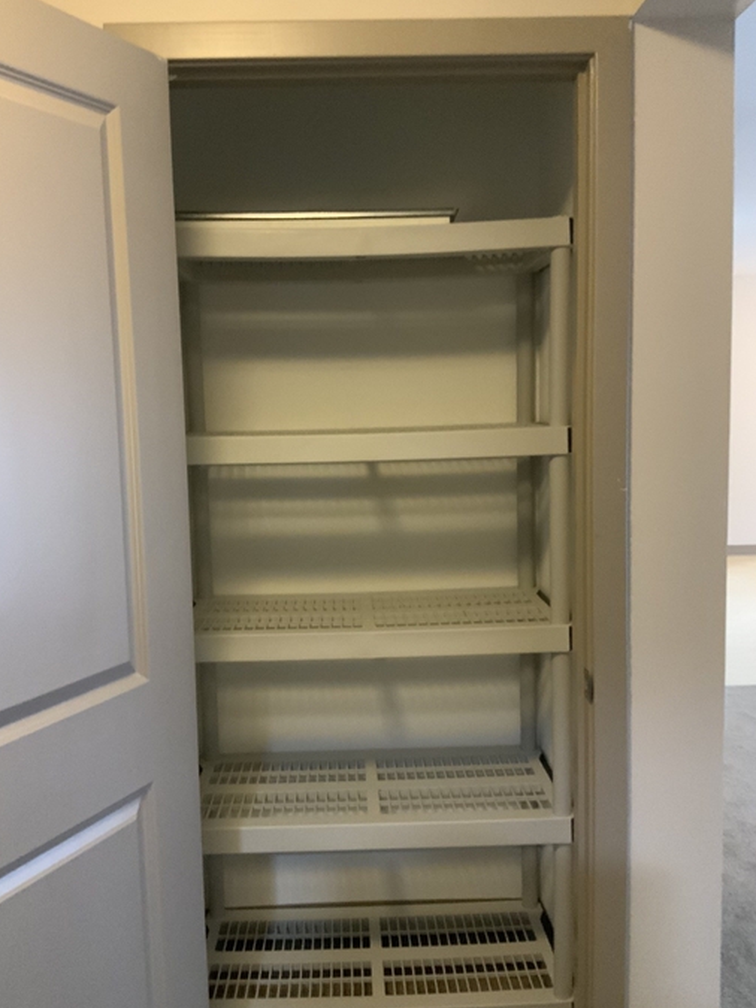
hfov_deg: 42.9
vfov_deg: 55.4
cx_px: 360
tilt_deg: -5.9
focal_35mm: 33
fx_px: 961
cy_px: 502
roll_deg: +2.2
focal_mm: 3
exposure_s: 1/27
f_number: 1.8
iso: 400
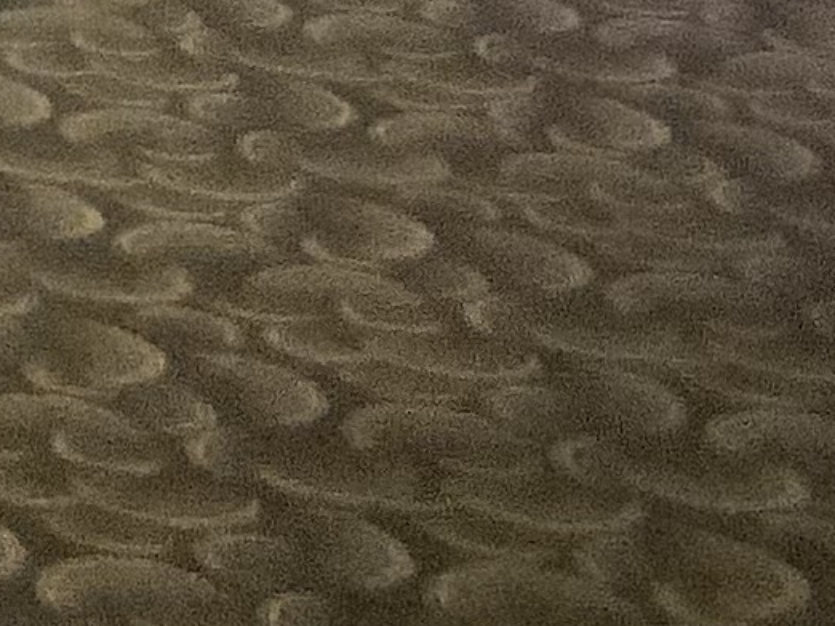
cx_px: -1707
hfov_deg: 8.5
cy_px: -1329
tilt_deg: -1.7
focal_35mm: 194
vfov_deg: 6.8
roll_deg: -1.2
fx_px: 4677
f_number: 2.4
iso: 800
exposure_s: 1/24
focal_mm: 3.3
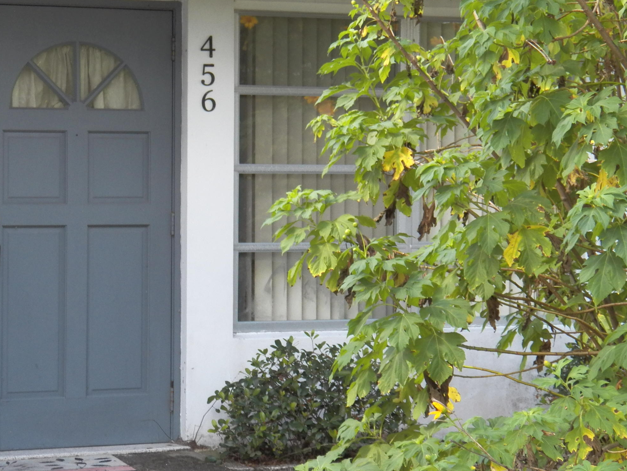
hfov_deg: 17.6
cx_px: 305
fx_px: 2029
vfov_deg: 13.2
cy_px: 180
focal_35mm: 112
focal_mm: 13.2
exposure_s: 1/250
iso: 125
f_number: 4
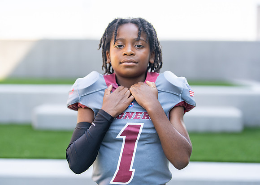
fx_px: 453
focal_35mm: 61
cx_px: 127
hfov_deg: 32.0
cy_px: 106
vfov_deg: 23.1
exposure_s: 1/1600
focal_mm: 50
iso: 100
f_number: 1.2
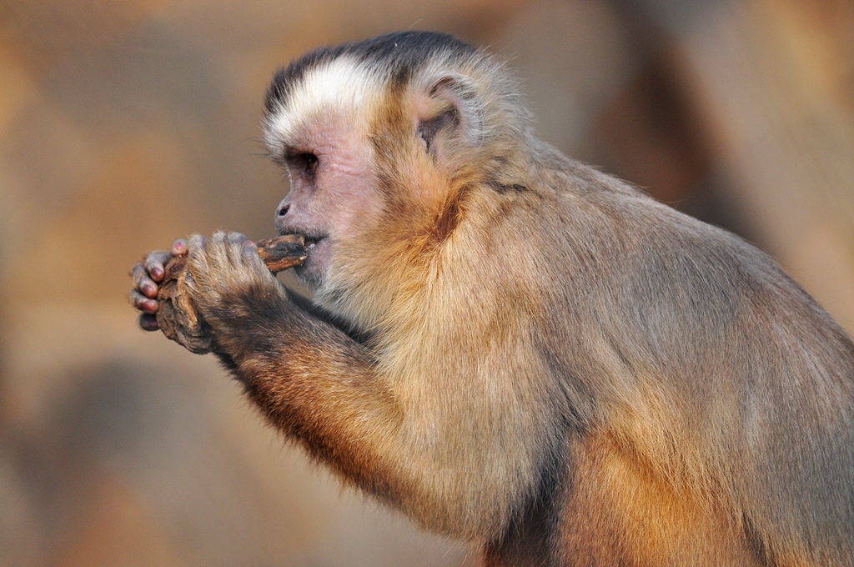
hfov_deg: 5.7
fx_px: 8529
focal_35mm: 360
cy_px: 284
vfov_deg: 3.8
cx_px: 427
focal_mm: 240
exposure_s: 1/400
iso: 320
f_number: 6.3
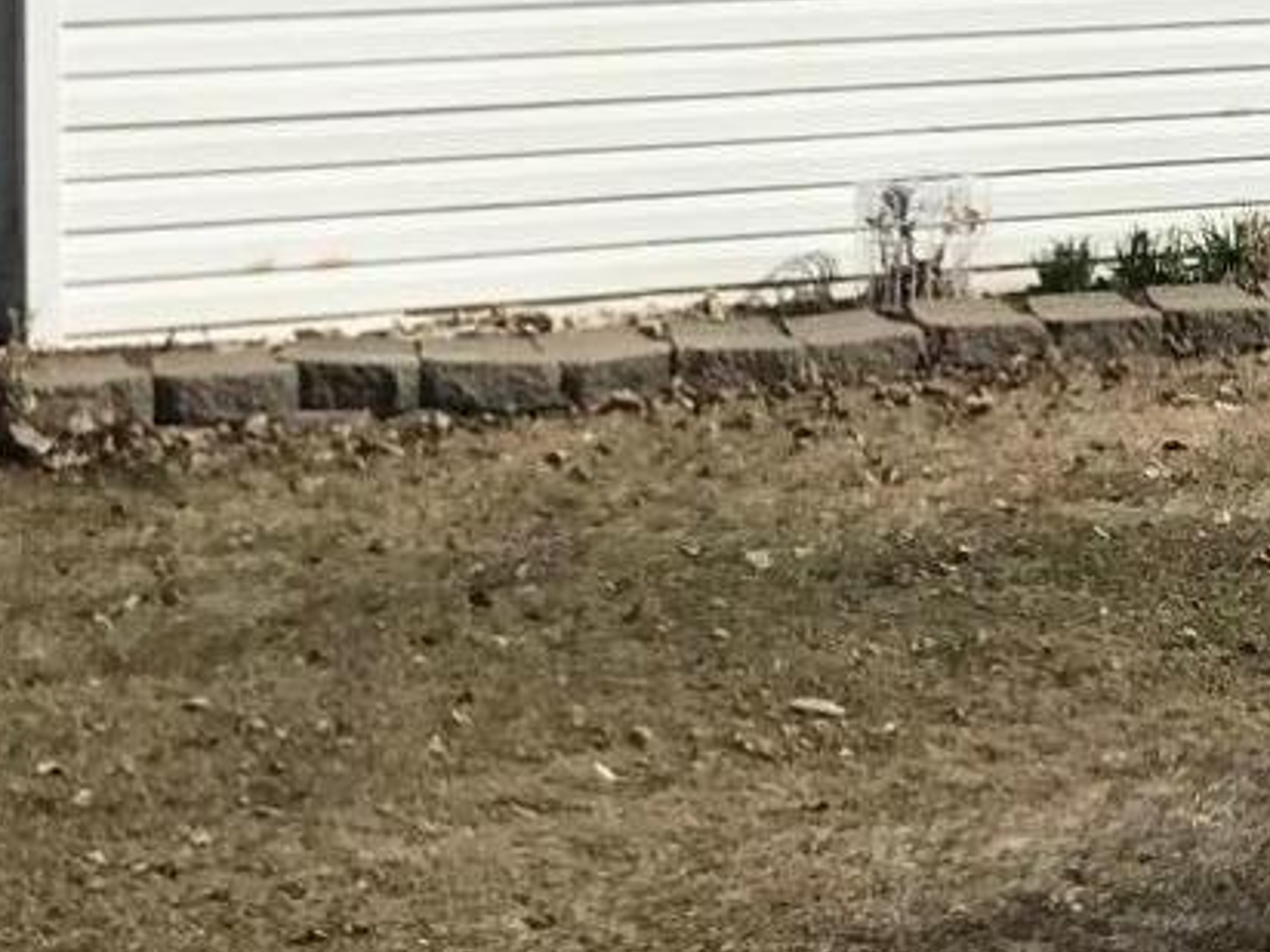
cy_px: -216
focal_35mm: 136
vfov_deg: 10.7
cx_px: 1215
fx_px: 4990
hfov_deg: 14.3
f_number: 1.8
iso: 25
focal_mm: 3.99
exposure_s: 1/5988
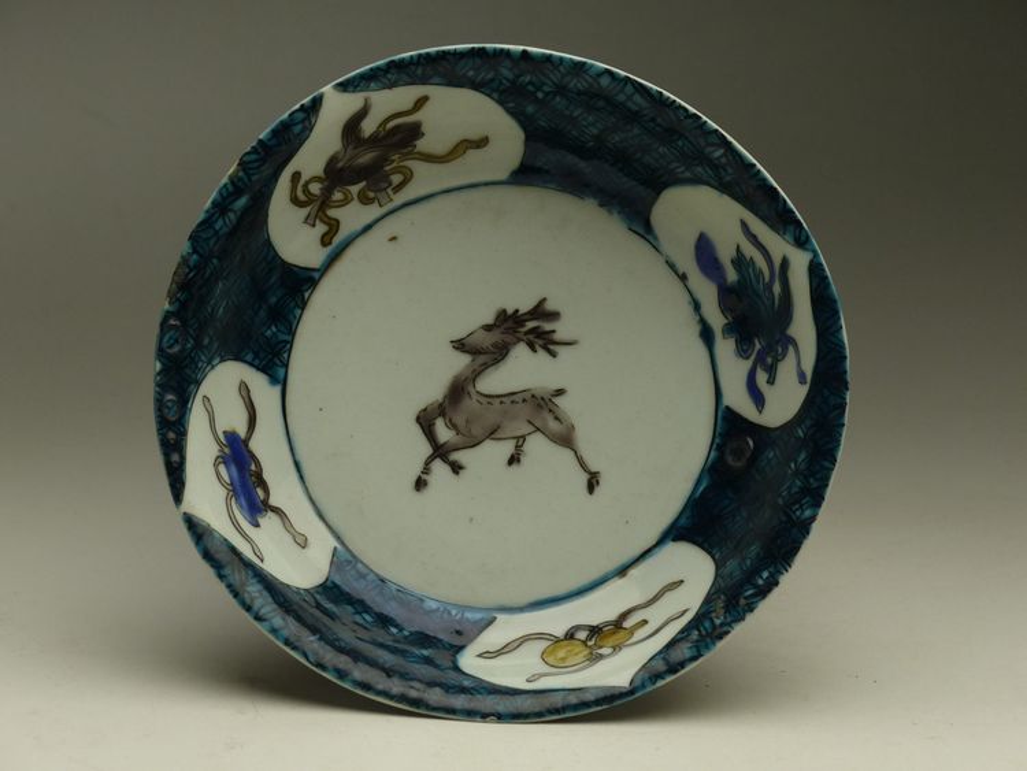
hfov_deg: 15.4
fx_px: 3799
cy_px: 386
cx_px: 514
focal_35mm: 128
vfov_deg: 11.6
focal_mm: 23.1
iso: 200
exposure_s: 1/160
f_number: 4
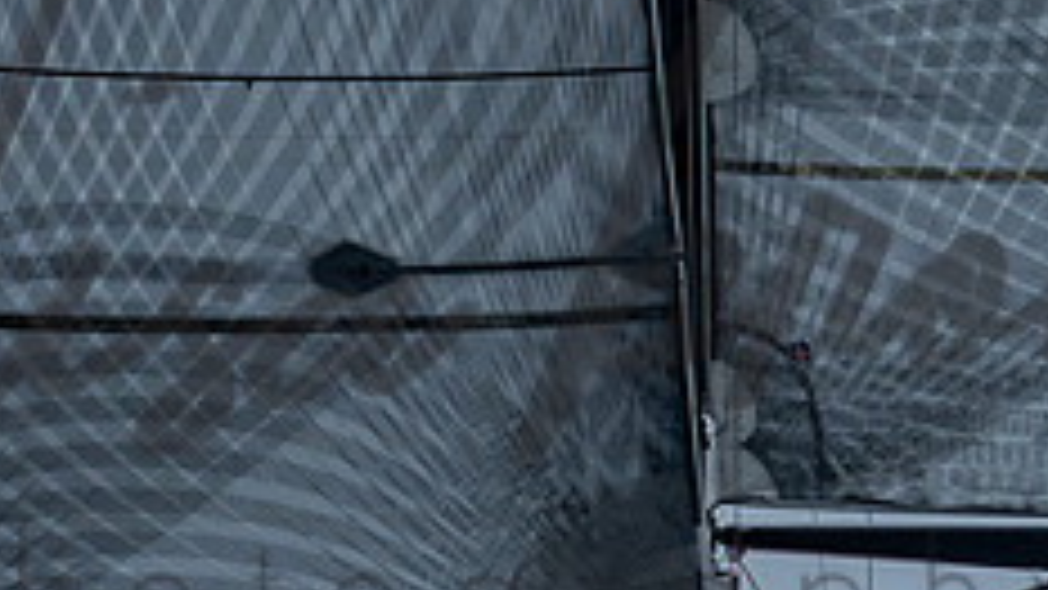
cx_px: 595
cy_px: -297
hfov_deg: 1.7
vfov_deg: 0.9
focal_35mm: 1307
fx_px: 36316
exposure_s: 1/2500
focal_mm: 200
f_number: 6.3
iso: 320
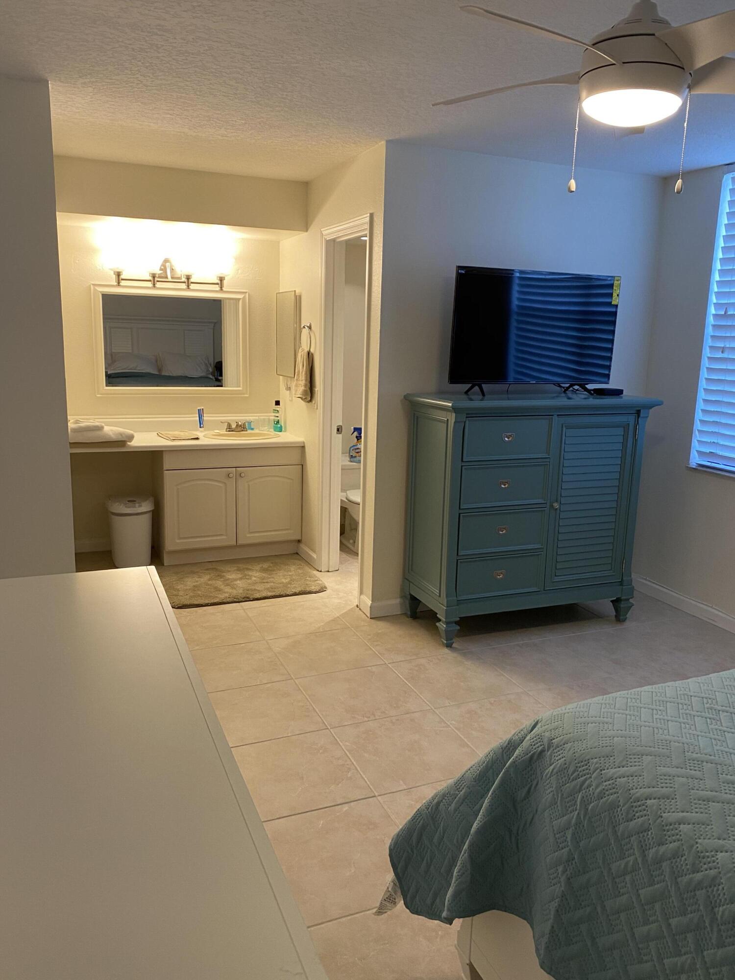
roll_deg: -1.7
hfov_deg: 53.1
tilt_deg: -11.3
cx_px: 368
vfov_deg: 67.3
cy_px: 490
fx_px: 736
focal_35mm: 26
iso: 100
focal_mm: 4.25
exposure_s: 1/60
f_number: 1.8
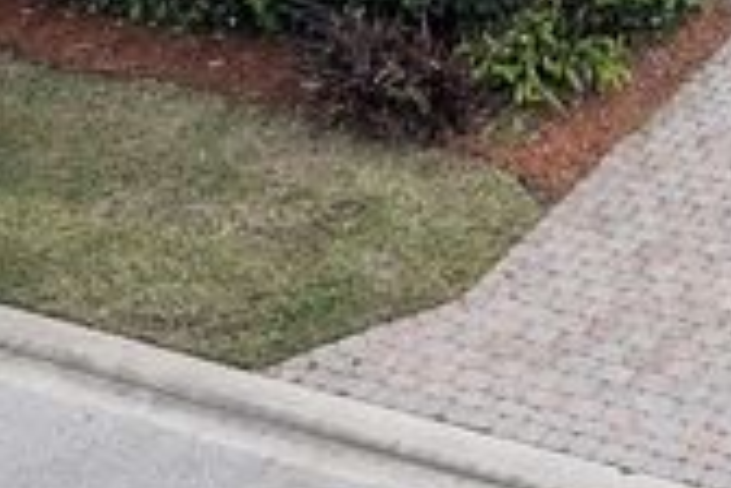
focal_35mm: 84
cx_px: 957
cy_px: -405
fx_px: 1706
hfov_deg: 21.7
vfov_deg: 14.3
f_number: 2.8
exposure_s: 1/500
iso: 100
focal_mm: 8.38
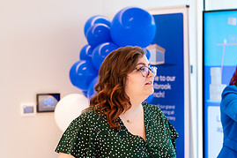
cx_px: 205
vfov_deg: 11.1
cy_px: 119
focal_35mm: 123
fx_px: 809
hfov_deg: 16.5
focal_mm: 54
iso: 1000
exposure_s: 1/200
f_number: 3.2
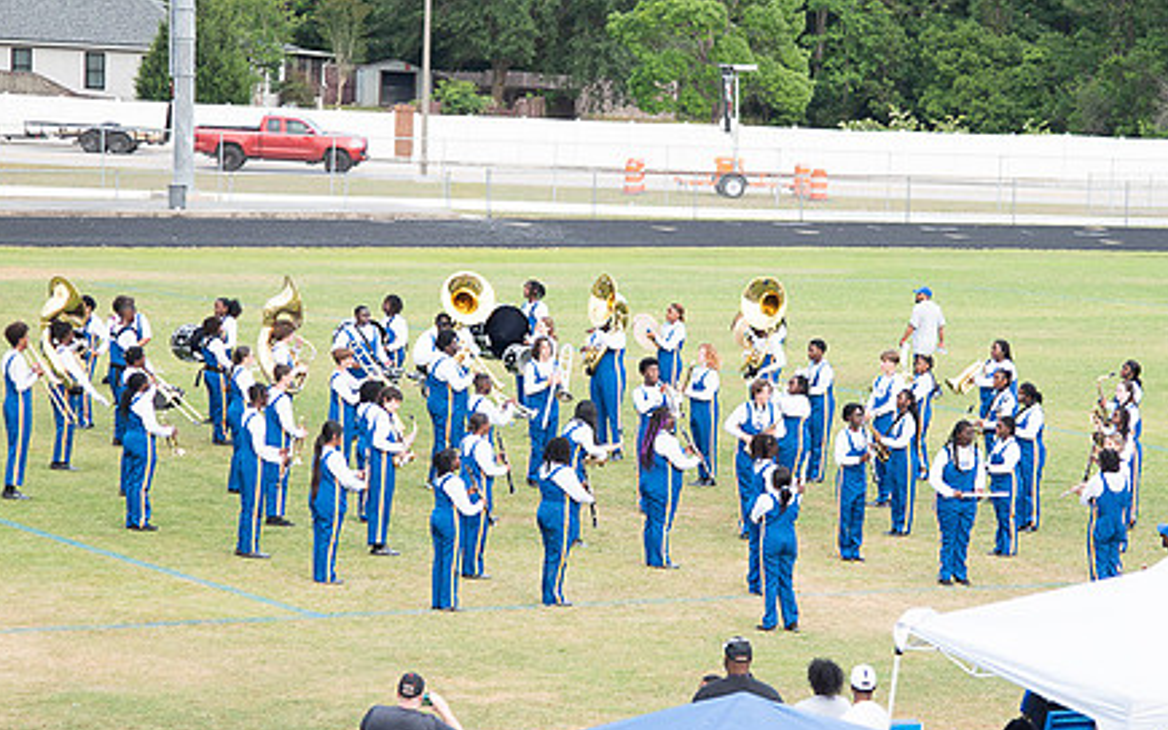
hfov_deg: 13.0
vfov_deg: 8.1
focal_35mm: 161
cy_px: 438
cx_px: 719
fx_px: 5126
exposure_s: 1/200
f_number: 4
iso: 100
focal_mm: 82
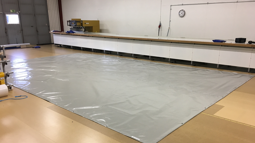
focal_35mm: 32
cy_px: 91
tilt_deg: -18.0
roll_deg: +0.3
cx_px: 128
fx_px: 216
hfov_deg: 61.0
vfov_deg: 36.4
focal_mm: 4.15
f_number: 2.2
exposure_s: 1/33
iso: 50
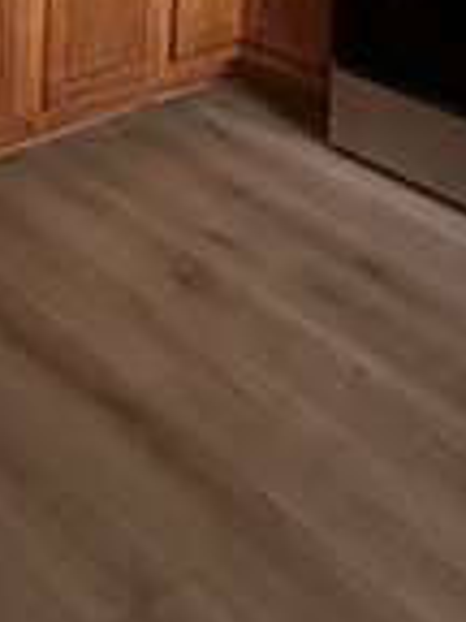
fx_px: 1167
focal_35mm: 65
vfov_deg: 23.7
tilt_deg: -5.7
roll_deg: -2.4
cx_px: -138
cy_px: -313
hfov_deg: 20.6
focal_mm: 2.22
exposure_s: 1/65
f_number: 2.2
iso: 320
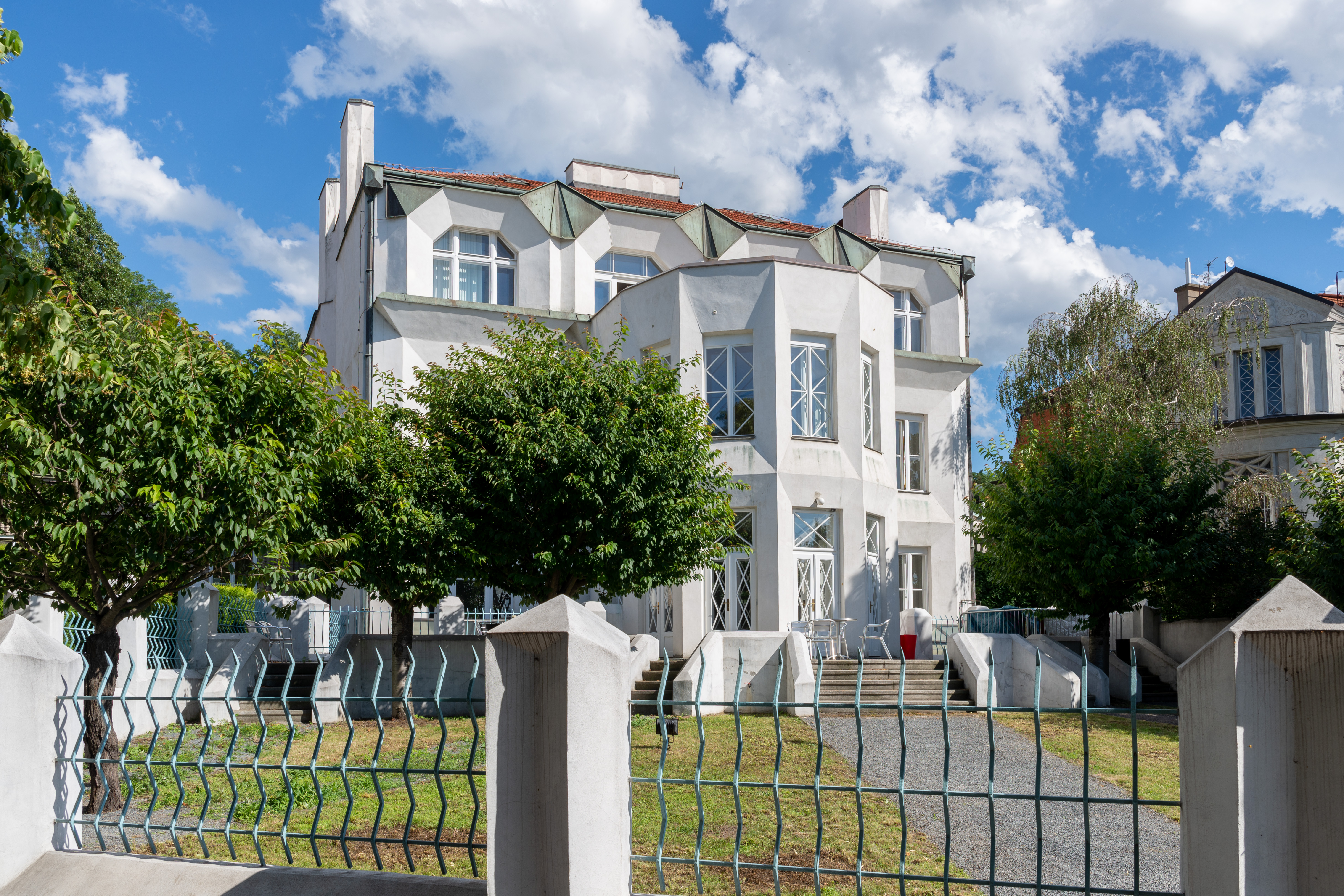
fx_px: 1157
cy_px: 448
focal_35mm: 31
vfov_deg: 42.3
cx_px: 672
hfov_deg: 60.3
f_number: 11
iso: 100
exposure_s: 1/125
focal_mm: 31
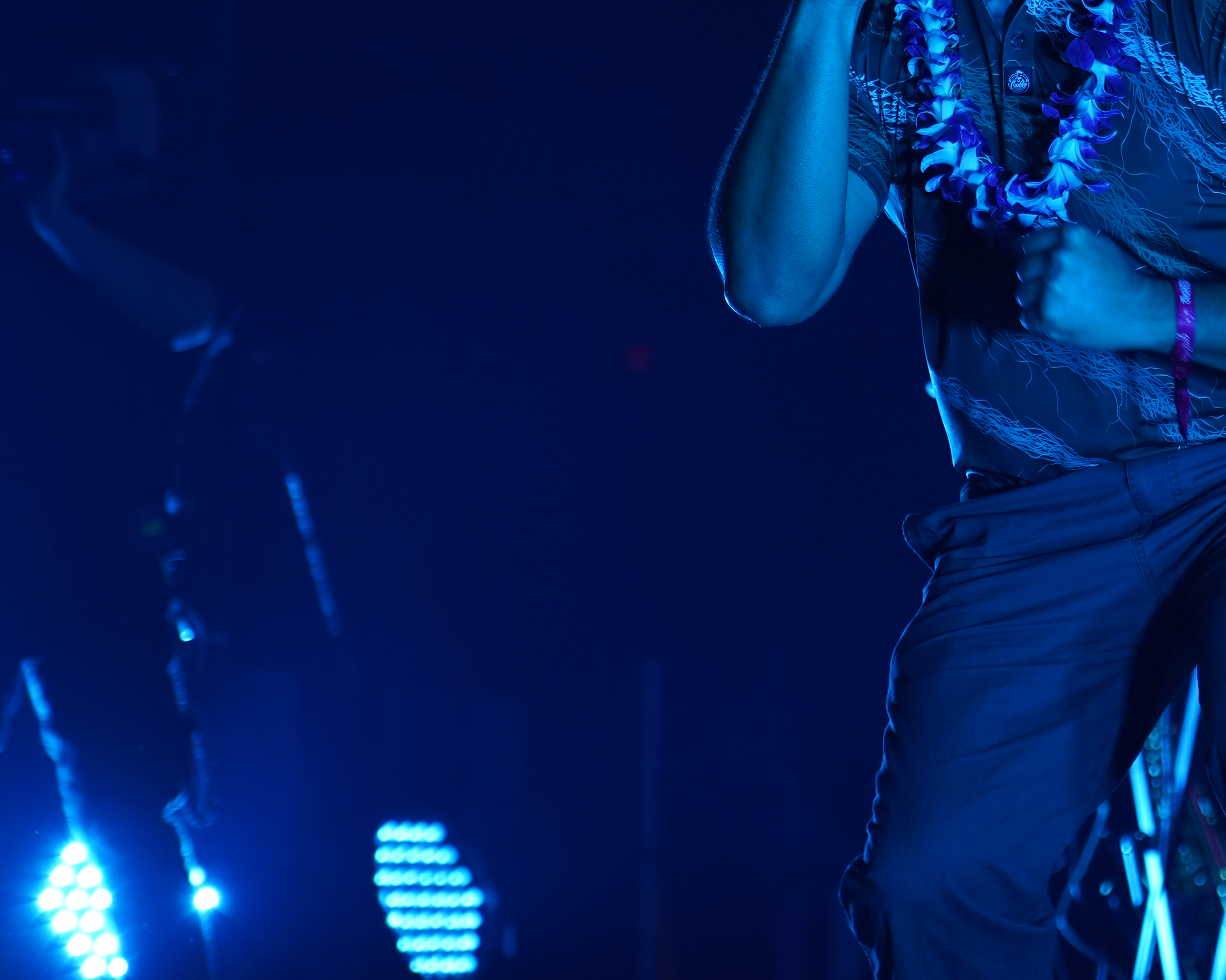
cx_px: 1180
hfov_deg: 8.5
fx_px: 8237
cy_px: 162
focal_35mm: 227
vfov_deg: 6.8
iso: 320
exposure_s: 1/125
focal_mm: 105
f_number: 4
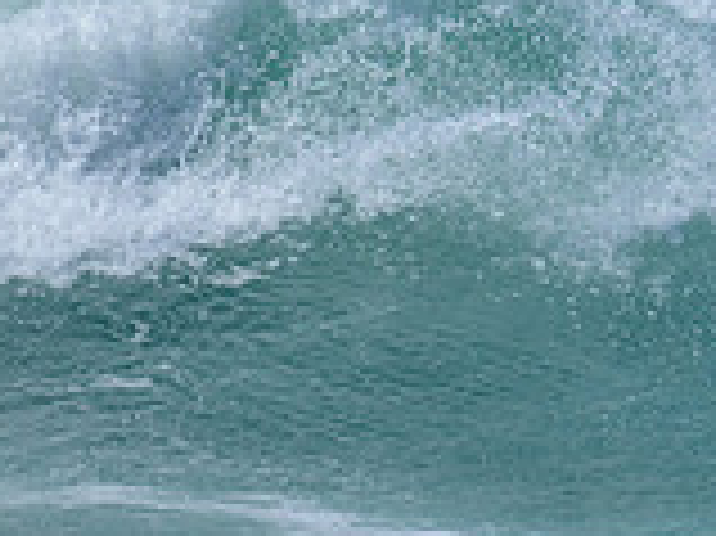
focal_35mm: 1967
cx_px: 1207
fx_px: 40655
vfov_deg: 0.8
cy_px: 56
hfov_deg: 1.0
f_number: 8
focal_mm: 560
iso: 360
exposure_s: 1/2000
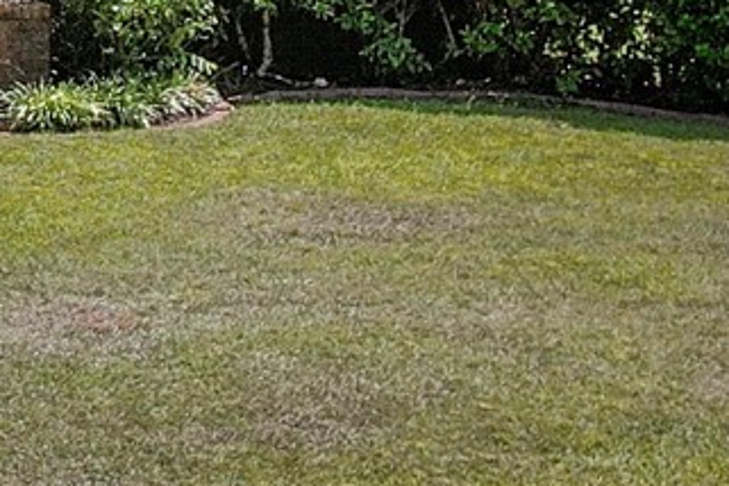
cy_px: -334
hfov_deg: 12.5
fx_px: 3017
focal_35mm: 149
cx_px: -595
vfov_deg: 8.9
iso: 100
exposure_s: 1/500
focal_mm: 8.38
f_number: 2.8
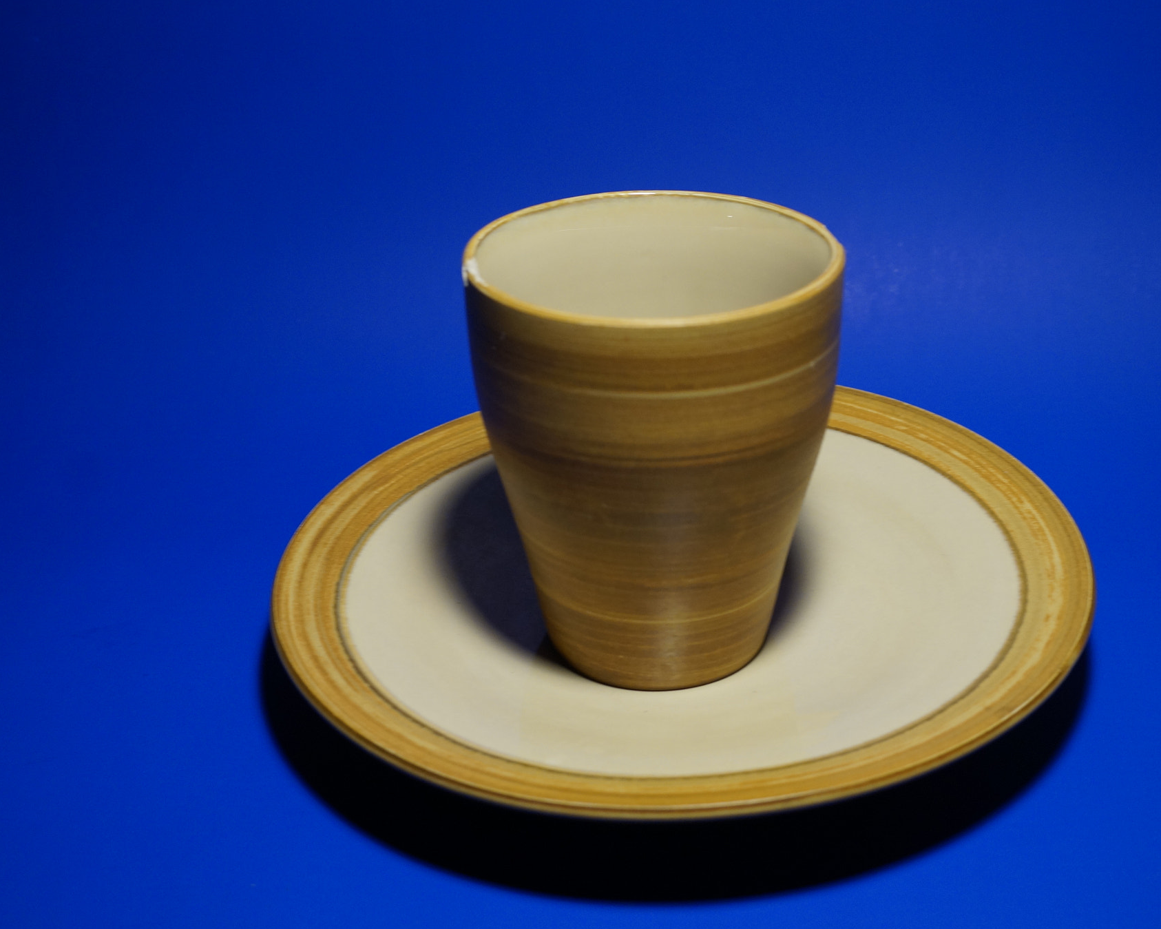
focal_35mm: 50
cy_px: 463
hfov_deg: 37.6
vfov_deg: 30.5
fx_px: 1703
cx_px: 570
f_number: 5
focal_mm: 29
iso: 400
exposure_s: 1/40
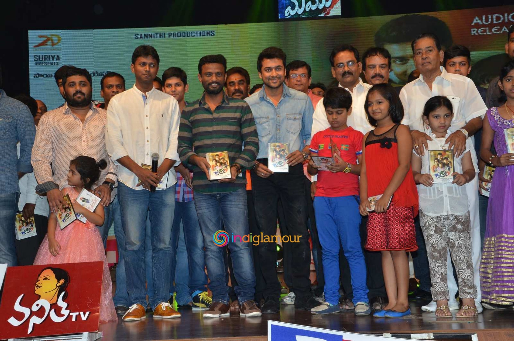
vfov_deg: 23.7
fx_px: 812
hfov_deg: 35.1
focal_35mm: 57
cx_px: 257
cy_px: 170
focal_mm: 38
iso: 800
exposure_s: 1/125
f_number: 10
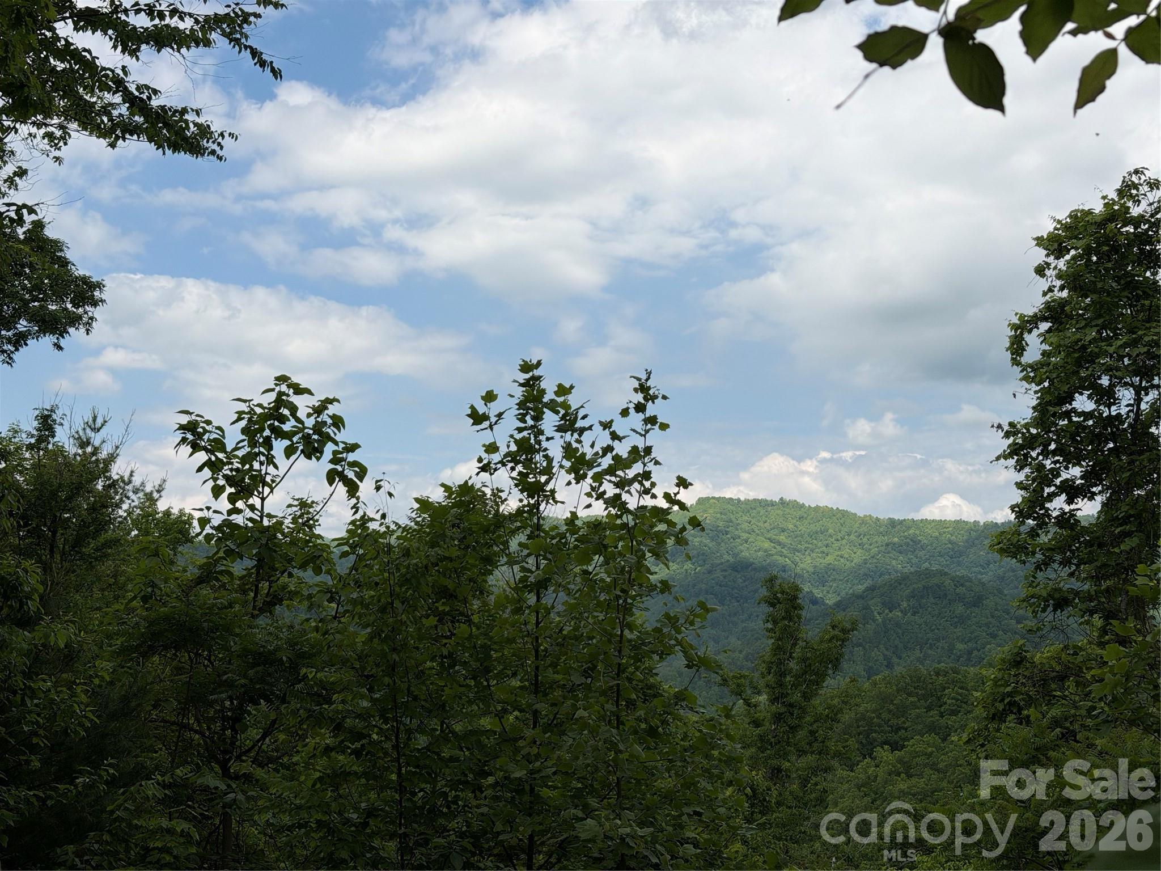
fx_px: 1610
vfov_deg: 30.3
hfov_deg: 39.7
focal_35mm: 48
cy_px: 436
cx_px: 580
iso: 64
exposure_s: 1/7874
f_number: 1.78
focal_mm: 6.76
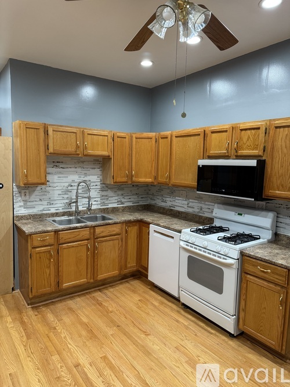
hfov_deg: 56.8
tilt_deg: -6.8
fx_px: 268
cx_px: 145
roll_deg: -1.4
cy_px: 194
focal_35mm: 24
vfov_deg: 71.6
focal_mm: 6.76
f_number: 1.78
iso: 250
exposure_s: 1/60
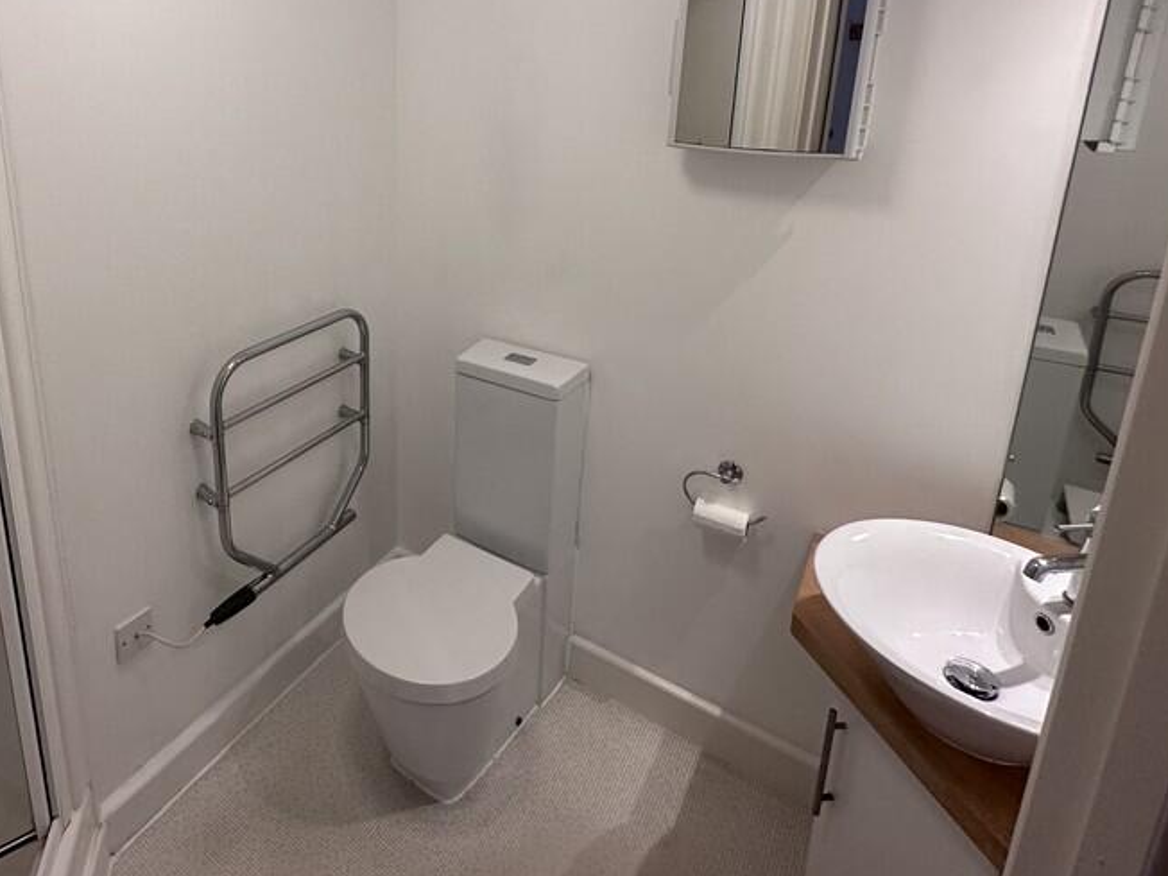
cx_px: 362
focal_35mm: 22
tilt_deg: -14.1
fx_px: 742
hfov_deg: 73.3
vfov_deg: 58.4
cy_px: 235
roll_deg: +1.0
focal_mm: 2.22
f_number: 2.2
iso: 160
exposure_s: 1/100
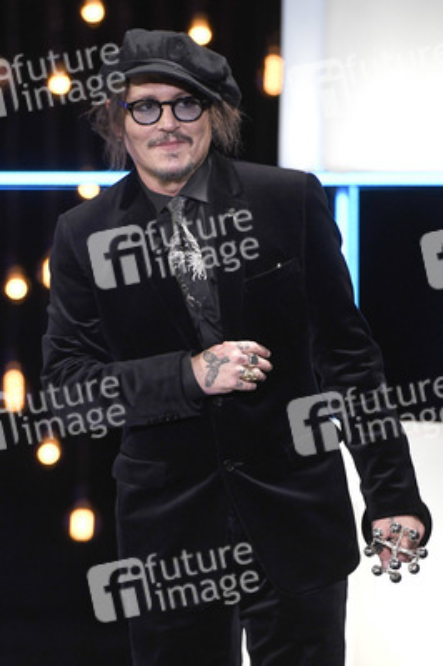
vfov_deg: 10.3
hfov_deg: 6.9
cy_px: 333
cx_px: 222
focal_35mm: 200
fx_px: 3698
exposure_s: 1/160
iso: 1600
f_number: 4
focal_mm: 200
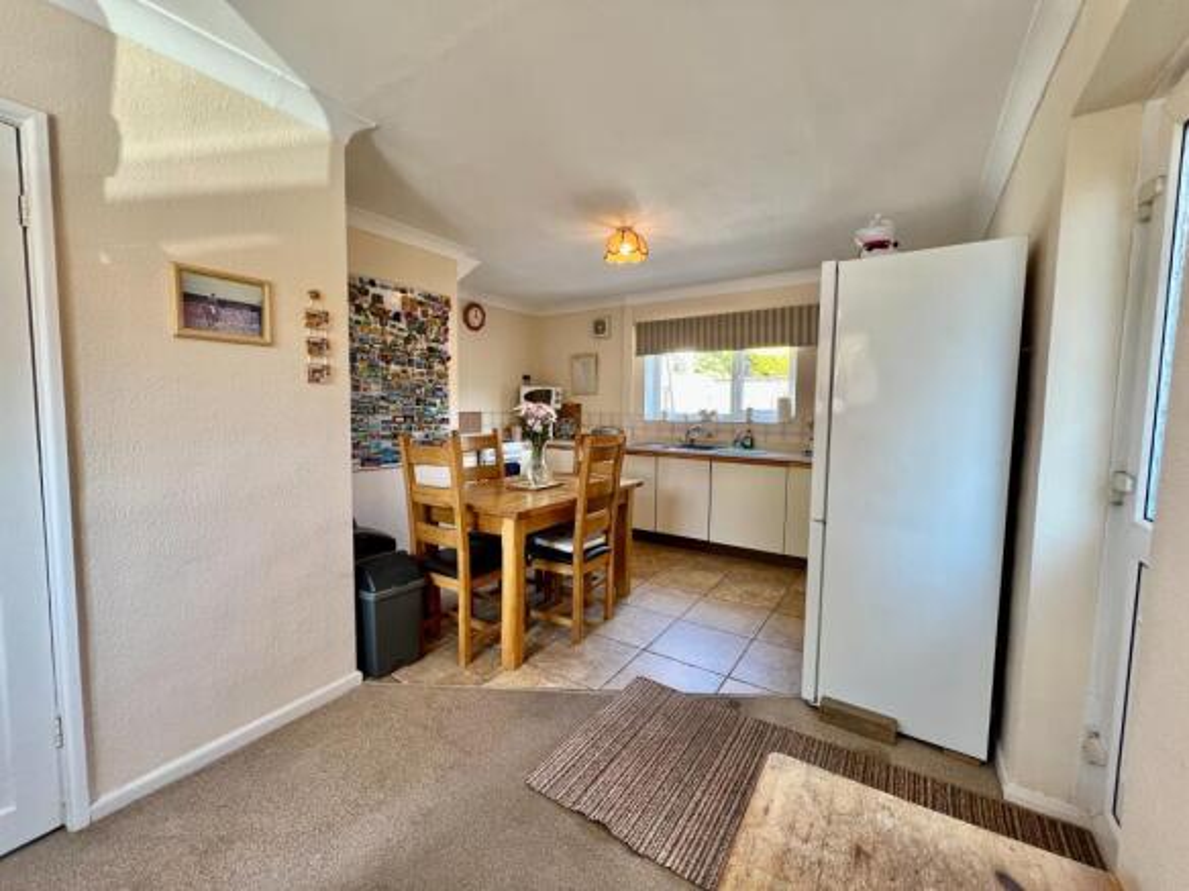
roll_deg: -1.1
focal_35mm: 13
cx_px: 594
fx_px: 446
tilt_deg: -4.7
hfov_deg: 106.2
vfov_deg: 89.9
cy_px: 446
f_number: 1.8
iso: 160
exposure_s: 1/100
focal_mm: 1.57
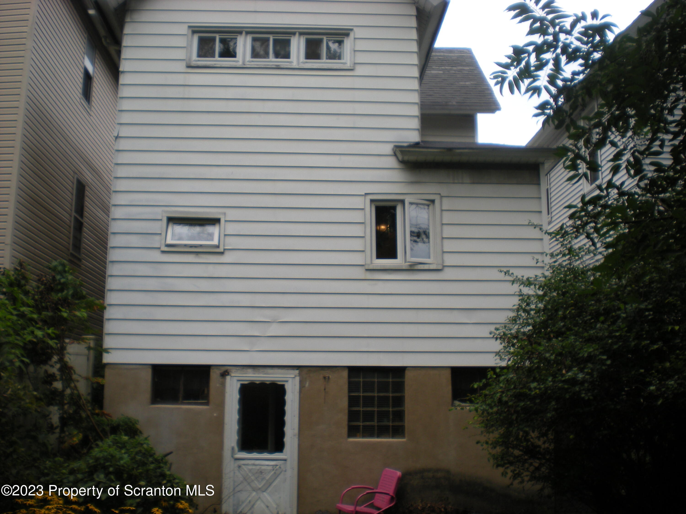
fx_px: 753
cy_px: 257
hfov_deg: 49.0
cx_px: 343
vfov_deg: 37.7
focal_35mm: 38
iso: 64
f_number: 3.1
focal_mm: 6.3
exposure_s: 1/131
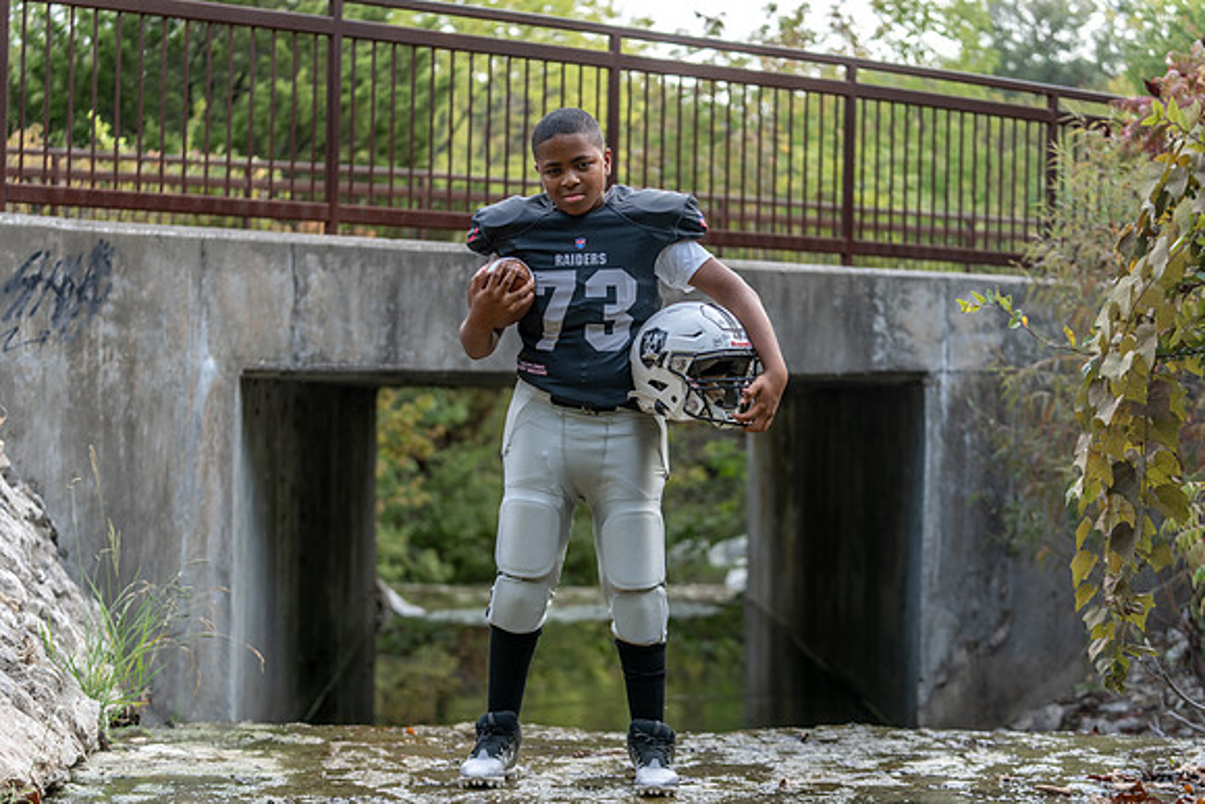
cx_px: 602
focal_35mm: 70
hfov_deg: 28.8
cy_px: 402
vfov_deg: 19.5
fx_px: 2343
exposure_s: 1/320
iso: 160
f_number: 2.8
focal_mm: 70
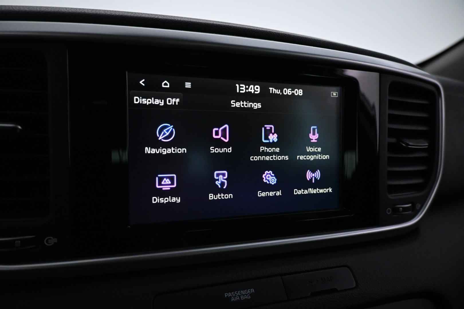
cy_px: 154
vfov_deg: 53.1
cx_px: 232
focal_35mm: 24
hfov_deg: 73.7
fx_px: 309
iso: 3200
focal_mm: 16
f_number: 3.5
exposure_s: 1/125
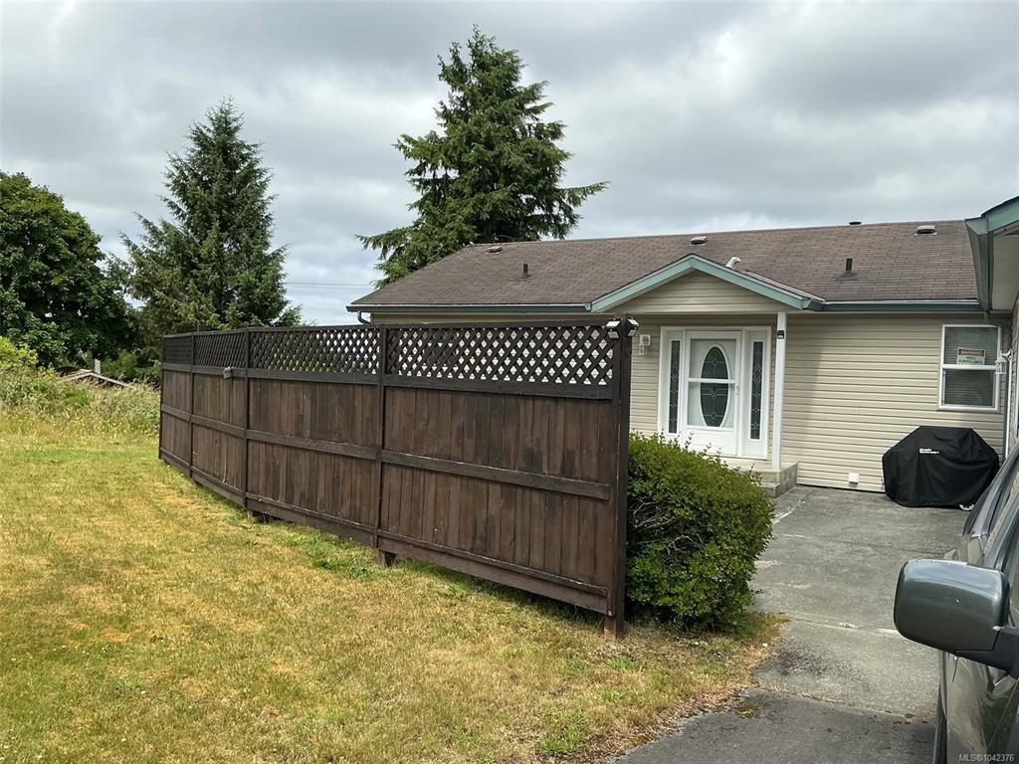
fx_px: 854
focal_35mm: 29
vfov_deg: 48.2
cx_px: 510
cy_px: 382
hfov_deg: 61.7
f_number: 1.8
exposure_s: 1/1626
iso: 25
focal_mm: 3
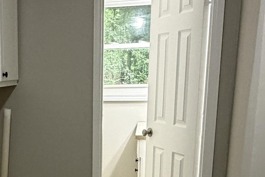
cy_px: 179
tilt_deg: -13.6
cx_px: 14
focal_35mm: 61
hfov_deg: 31.0
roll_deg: +2.5
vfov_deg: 21.5
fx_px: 449
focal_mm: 2.22
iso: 400
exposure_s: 1/60
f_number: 2.2
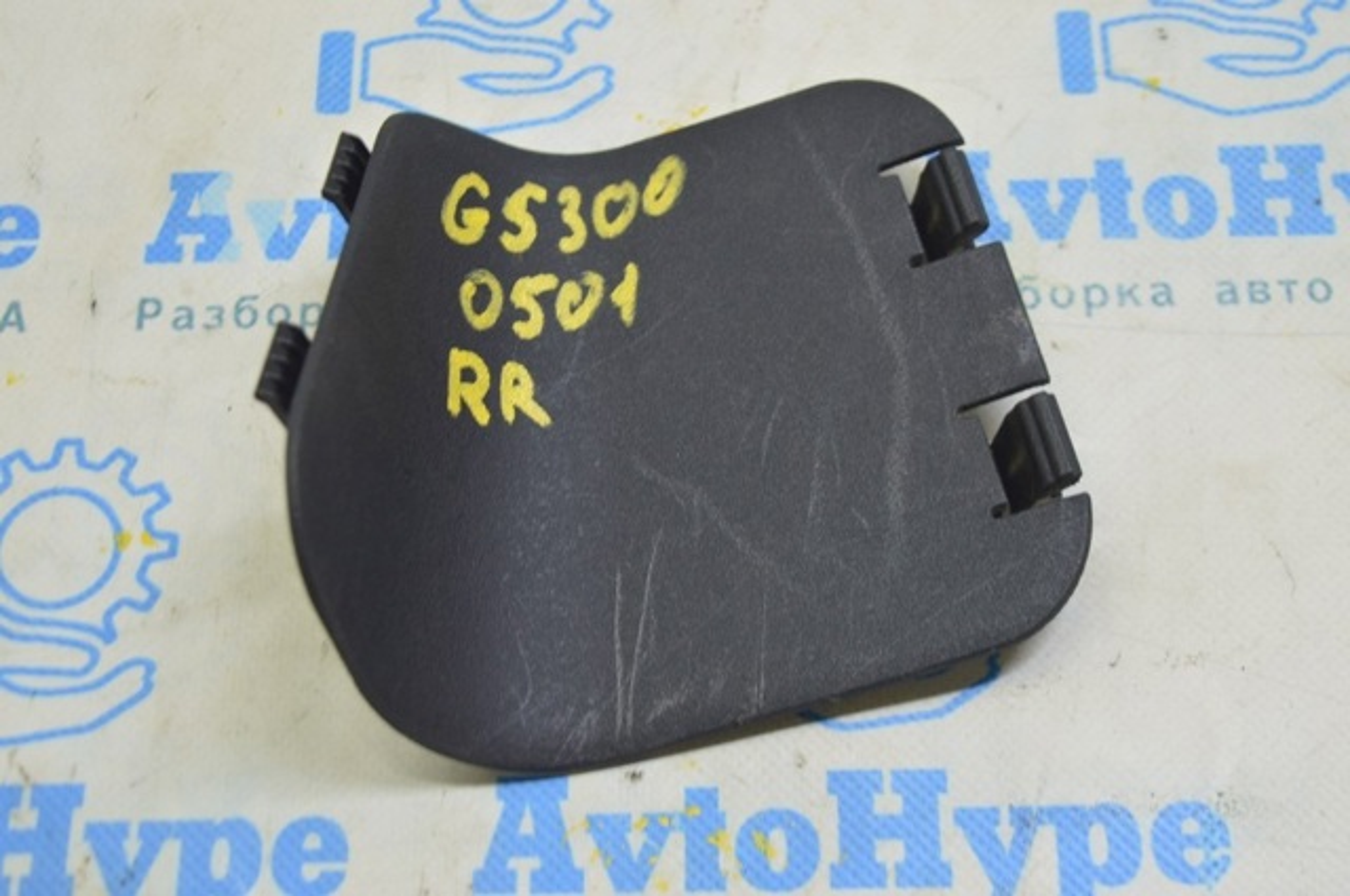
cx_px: 675
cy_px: 448
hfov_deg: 35.1
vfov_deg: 23.7
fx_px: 2135
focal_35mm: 57
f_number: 5.6
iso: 400
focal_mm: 38
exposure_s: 1/20
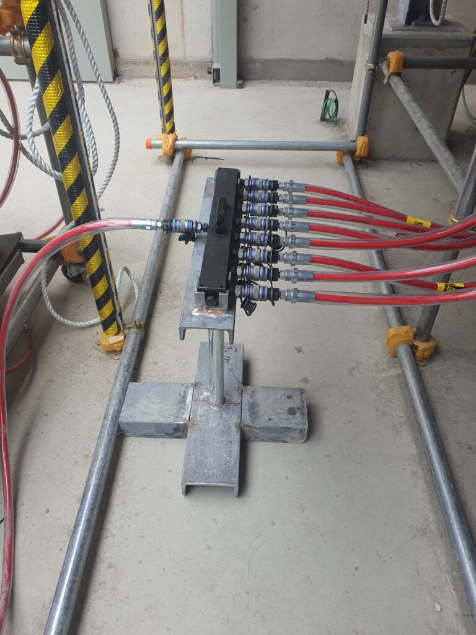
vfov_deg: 67.3
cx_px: 238
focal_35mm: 26
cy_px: 318
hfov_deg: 53.1
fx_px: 477
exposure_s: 1/120
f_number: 2.4
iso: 50
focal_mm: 4.3
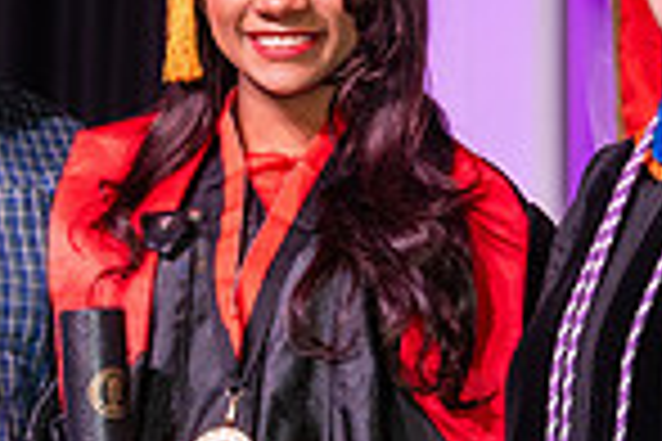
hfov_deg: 8.4
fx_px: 4505
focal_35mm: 245
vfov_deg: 5.6
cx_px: 165
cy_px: 275
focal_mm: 48
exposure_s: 1/160
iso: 1250
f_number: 5.6
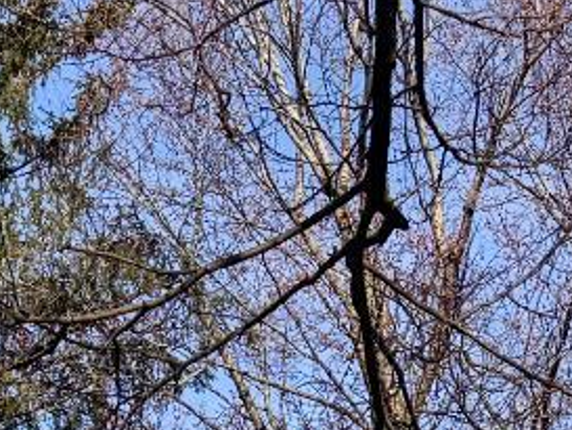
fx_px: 2182
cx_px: 383
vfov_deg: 9.7
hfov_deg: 14.9
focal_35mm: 132
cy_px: 1102
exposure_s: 1/4608
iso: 80
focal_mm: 6.76
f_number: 1.78
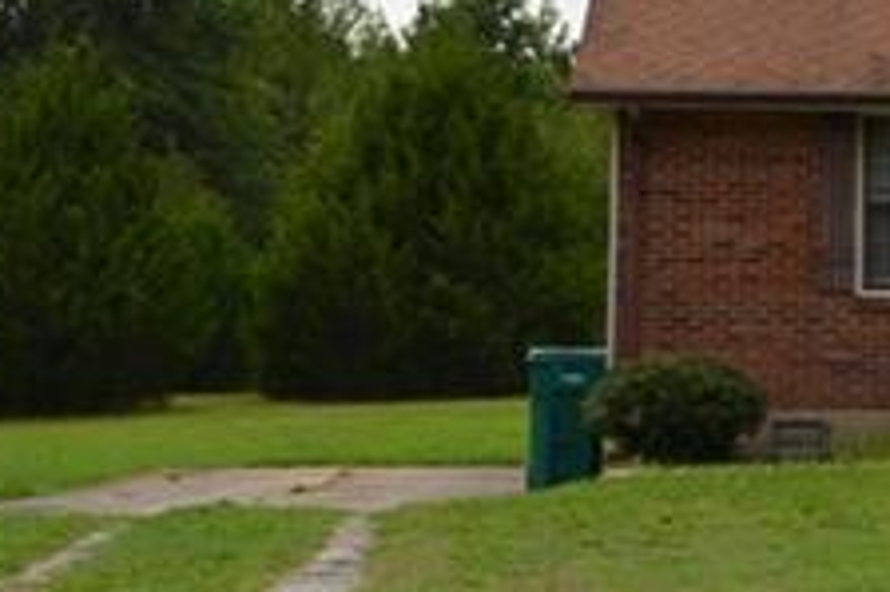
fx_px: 3384
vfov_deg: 9.9
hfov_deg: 13.6
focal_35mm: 137
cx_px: 1530
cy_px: 8
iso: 100
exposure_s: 1/200
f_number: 10
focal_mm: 20
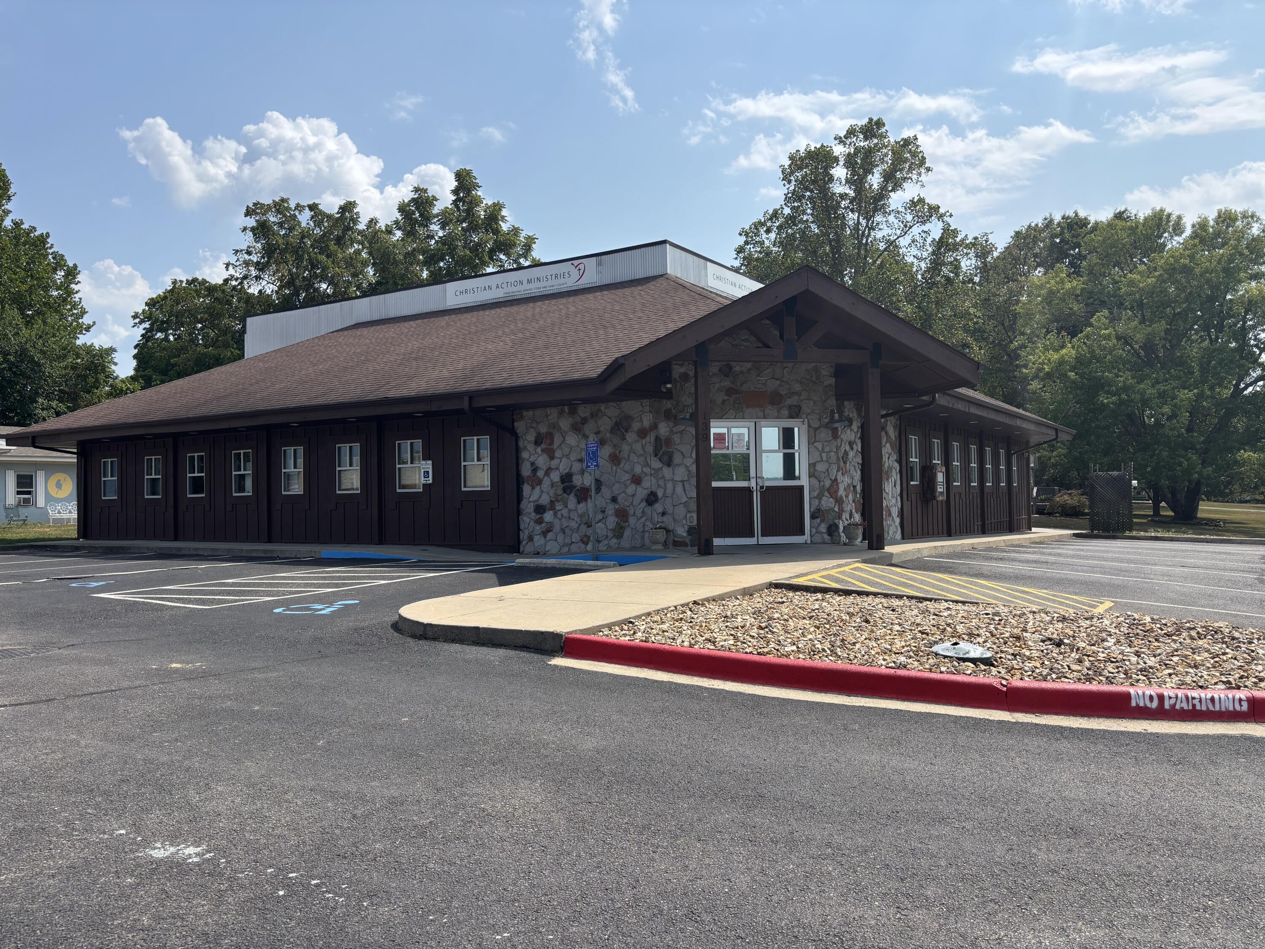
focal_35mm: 26
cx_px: 632
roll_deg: +0.9
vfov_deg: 53.1
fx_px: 950
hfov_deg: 67.3
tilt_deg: +1.4
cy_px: 474
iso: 50
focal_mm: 5.96
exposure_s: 1/3937
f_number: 1.6
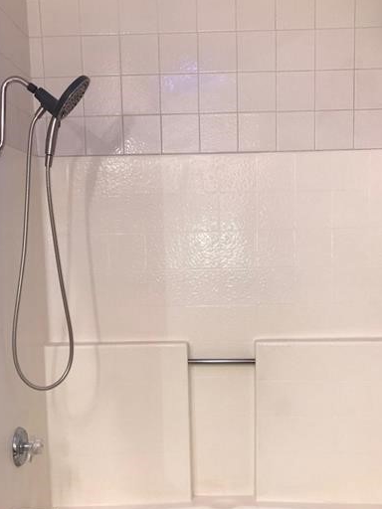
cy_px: 331
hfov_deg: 34.3
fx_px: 618
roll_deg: +0.9
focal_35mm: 42
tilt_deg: -7.9
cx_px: 196
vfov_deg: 44.3
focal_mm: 3.99
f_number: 1.8
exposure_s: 1/41
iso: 20
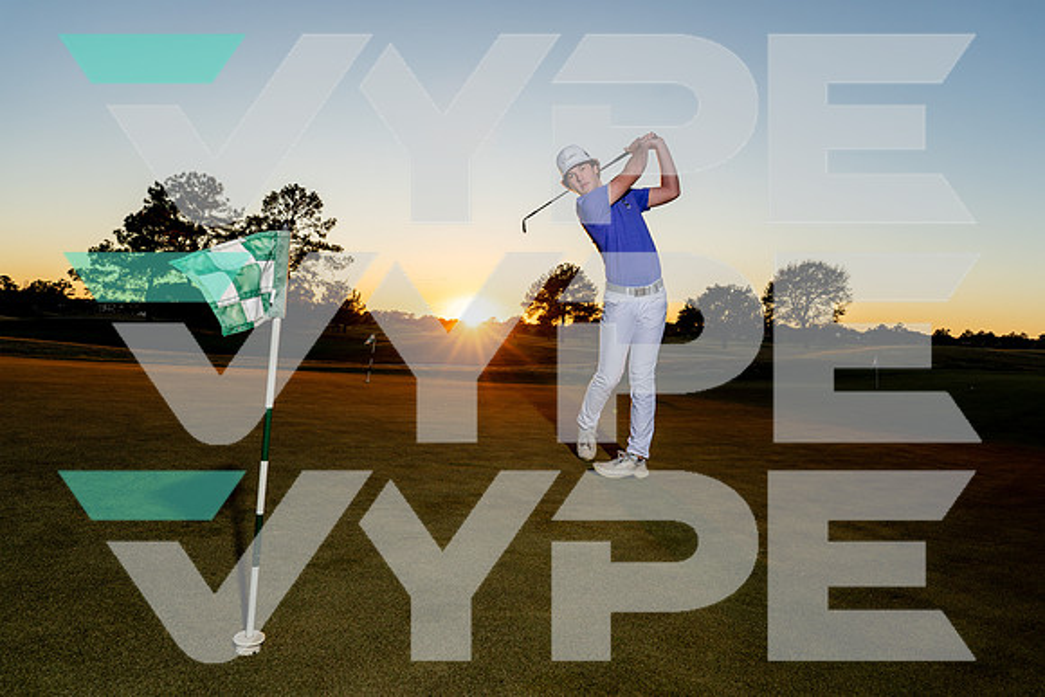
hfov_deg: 71.0
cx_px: 549
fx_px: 733
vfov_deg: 50.9
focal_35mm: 25
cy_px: 366
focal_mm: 24
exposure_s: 1/250
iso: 160
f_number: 7.1
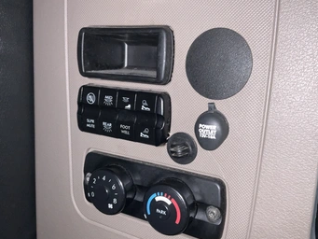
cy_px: 117
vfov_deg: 41.8
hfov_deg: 53.9
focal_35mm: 34
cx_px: 171
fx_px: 312
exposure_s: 1/37
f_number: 1.8
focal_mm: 3
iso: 32
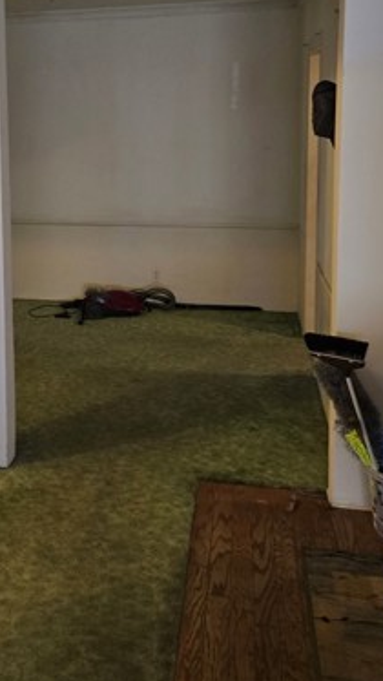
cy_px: 208
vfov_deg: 46.3
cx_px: 26
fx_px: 776
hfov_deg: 26.6
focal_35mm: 43
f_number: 1.7
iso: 640
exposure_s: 1/60
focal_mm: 6.3
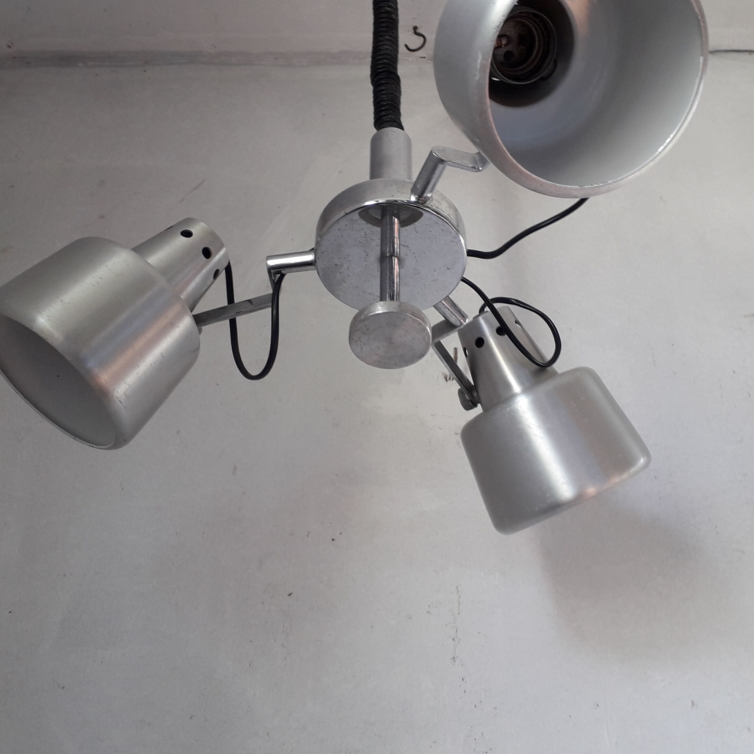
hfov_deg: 40.0
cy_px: 348
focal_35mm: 42
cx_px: 391
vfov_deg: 40.0
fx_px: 1035
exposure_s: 1/50
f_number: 1.9
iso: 50
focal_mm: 3.6
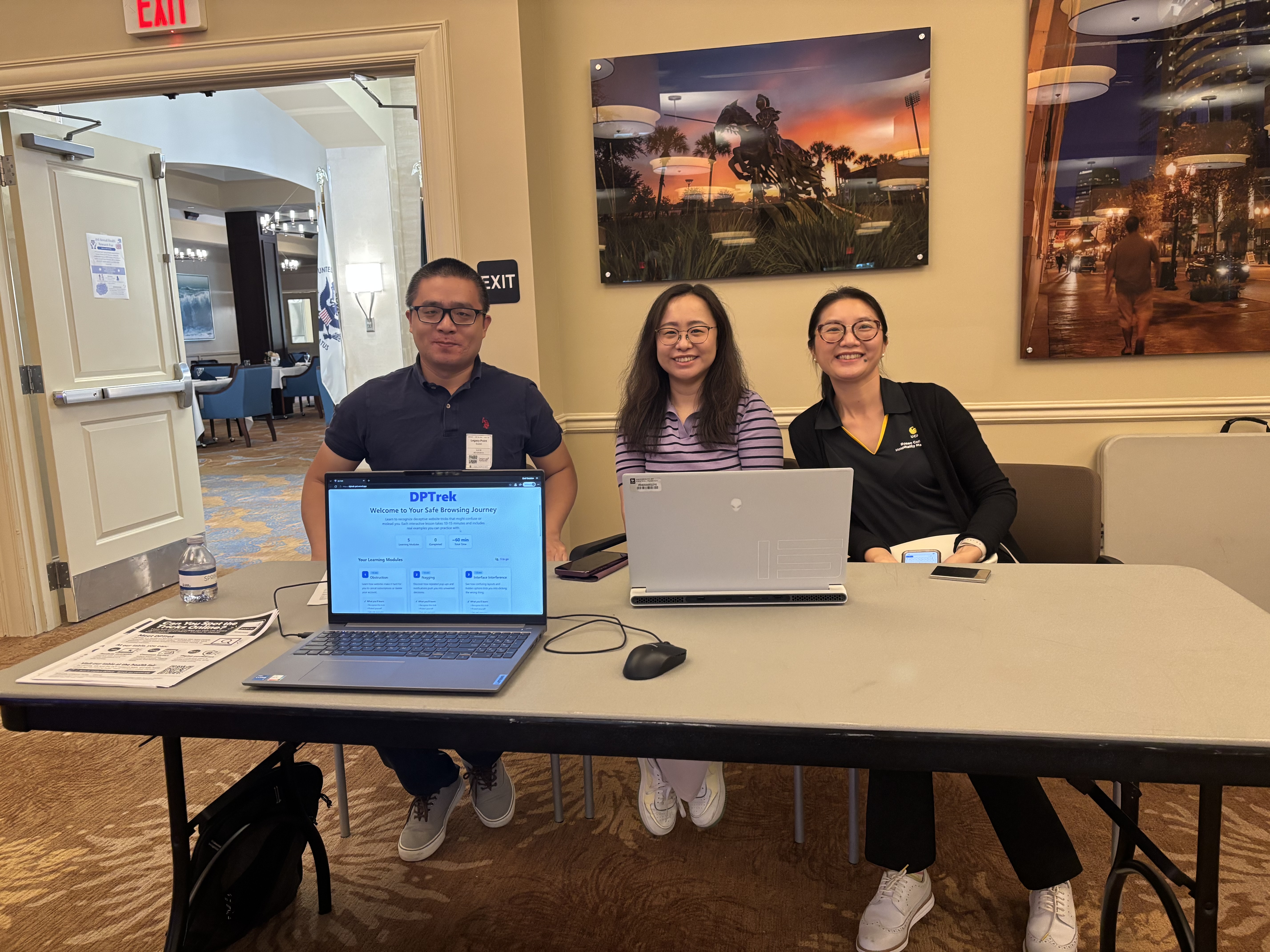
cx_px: 635
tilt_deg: -7.4
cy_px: 476
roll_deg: +1.9
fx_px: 954
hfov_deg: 67.3
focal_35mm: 26
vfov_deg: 53.1
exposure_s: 1/60
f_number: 1.6
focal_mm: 5.96
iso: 400
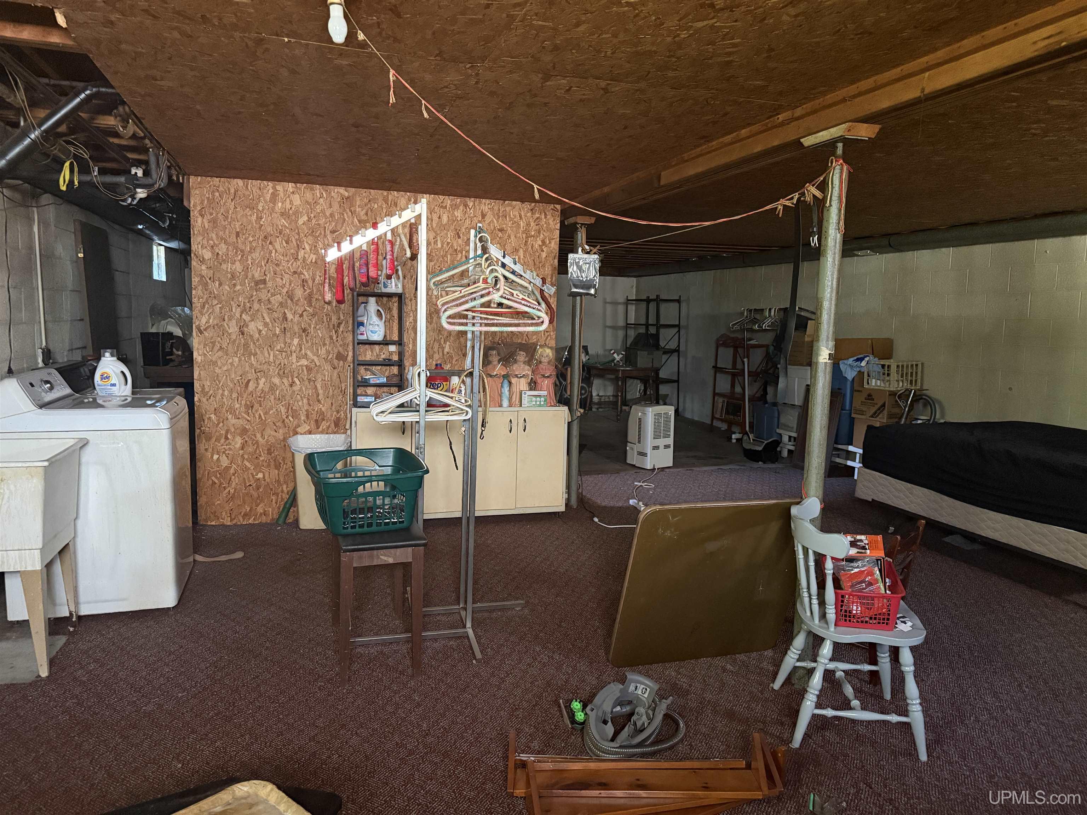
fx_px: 754
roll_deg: -1.8
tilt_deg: -7.1
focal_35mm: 24
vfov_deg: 56.8
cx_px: 544
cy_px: 408
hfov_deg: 71.6
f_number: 1.78
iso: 1000
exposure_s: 1/36
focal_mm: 6.76
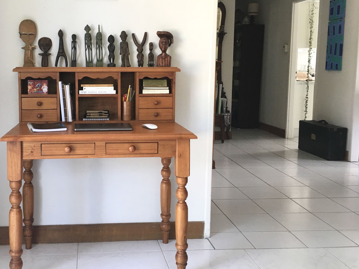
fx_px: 404
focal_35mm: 39
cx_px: 120
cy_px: 109
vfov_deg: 36.7
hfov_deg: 47.1
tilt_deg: -8.5
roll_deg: +0.1
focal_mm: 4.15
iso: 50
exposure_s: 1/33
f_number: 2.2
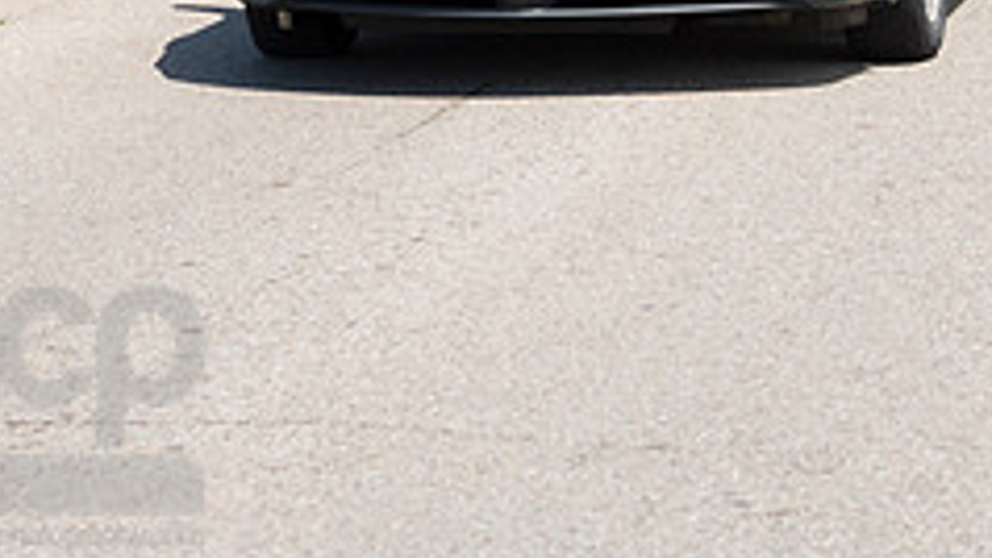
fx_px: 5709
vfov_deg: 5.6
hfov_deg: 9.9
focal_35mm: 217
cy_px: -181
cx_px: 671
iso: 1000
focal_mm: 85
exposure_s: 1/800
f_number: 7.1
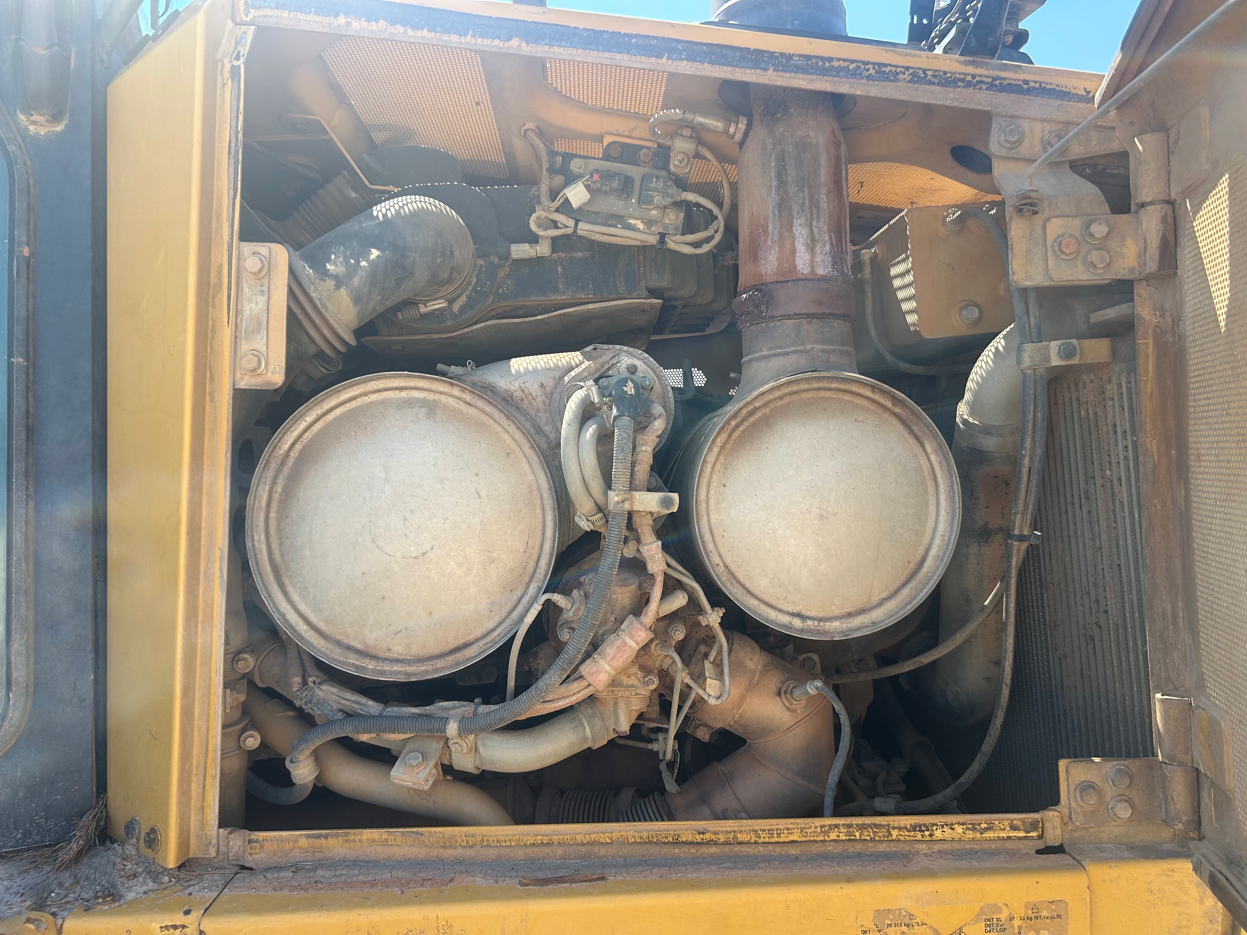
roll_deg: +3.4
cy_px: 468
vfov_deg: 53.1
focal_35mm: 26
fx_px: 937
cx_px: 624
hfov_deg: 67.3
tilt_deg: +2.3
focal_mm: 5.7
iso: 50
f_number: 1.5
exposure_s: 1/827
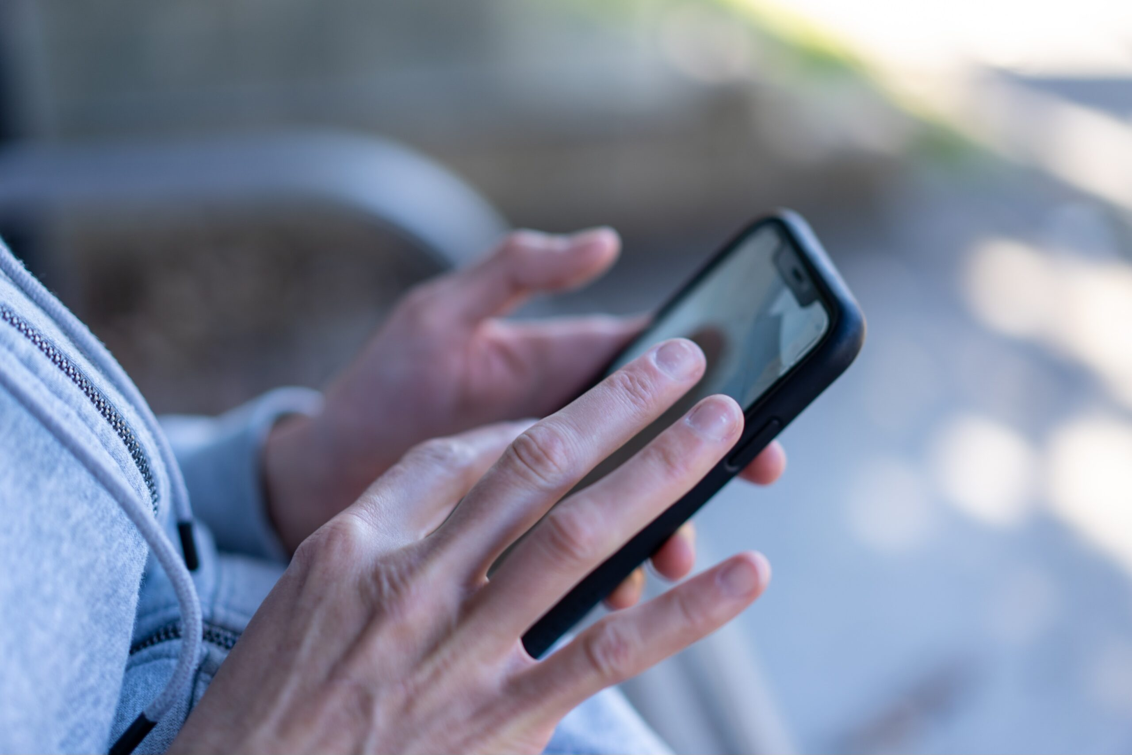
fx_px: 1729
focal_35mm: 55
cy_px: 378
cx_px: 566
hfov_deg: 36.3
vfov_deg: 24.6
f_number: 1.8
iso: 100
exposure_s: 1/161
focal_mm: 55
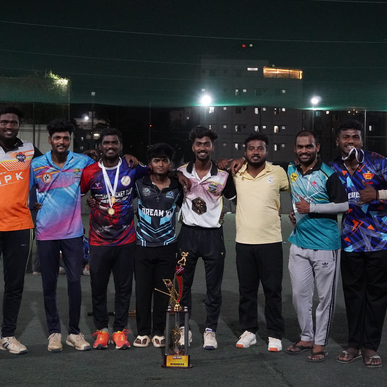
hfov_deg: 34.8
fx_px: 615
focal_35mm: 49
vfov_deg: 34.9
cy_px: 195
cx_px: 163
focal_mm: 25
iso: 6400
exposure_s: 1/100
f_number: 4.5
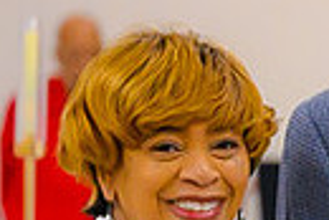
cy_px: 262
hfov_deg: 4.3
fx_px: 4282
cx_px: 671
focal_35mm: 468
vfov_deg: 2.9
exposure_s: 1/200
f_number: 2.8
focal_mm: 70
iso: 2200
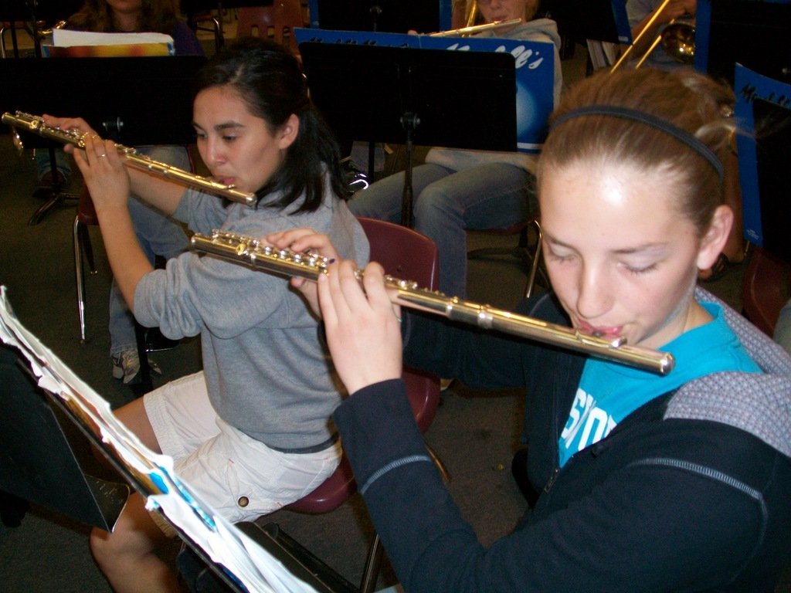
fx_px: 914
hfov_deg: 46.8
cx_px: 396
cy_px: 296
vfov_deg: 36.0
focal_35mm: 40
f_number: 3.2
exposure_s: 1/60
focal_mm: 7.1
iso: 120
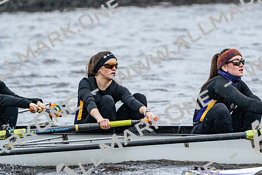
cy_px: 88
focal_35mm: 450
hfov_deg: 4.6
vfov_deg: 3.1
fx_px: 3275
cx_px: 194
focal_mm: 300
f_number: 5.6
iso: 4000
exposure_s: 1/1600
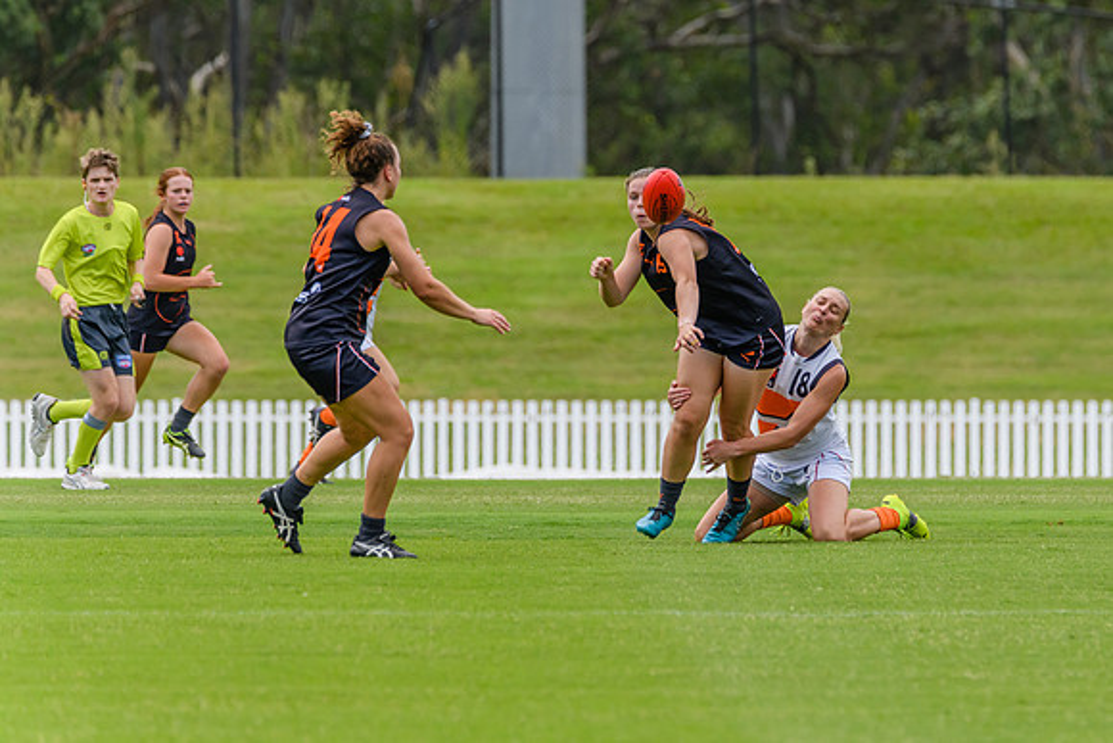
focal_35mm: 529
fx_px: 16355
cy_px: 290
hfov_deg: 3.9
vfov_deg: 2.6
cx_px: 691
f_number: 9
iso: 800
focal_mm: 420
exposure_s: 1/1600
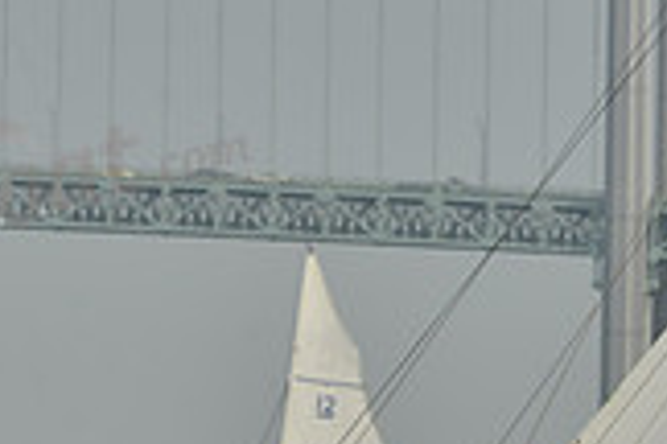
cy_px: 742
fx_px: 18600
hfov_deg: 2.1
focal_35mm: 1004
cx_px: 465
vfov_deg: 1.4
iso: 280
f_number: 10
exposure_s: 1/1000
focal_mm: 280
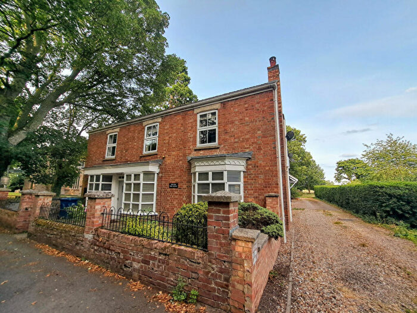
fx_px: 157
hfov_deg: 106.2
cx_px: 208
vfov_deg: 89.9
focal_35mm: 13
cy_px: 156
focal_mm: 1.74
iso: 50
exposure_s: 1/405
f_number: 2.2
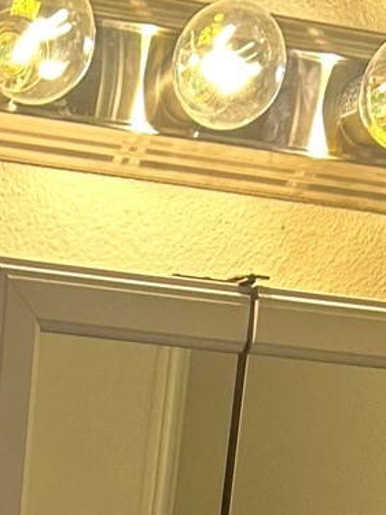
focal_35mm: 142
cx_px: -159
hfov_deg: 10.2
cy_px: 1335
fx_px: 2112
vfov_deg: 11.1
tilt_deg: -18.0
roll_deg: -4.4
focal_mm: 5.7
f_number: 1.5
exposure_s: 1/120
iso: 80
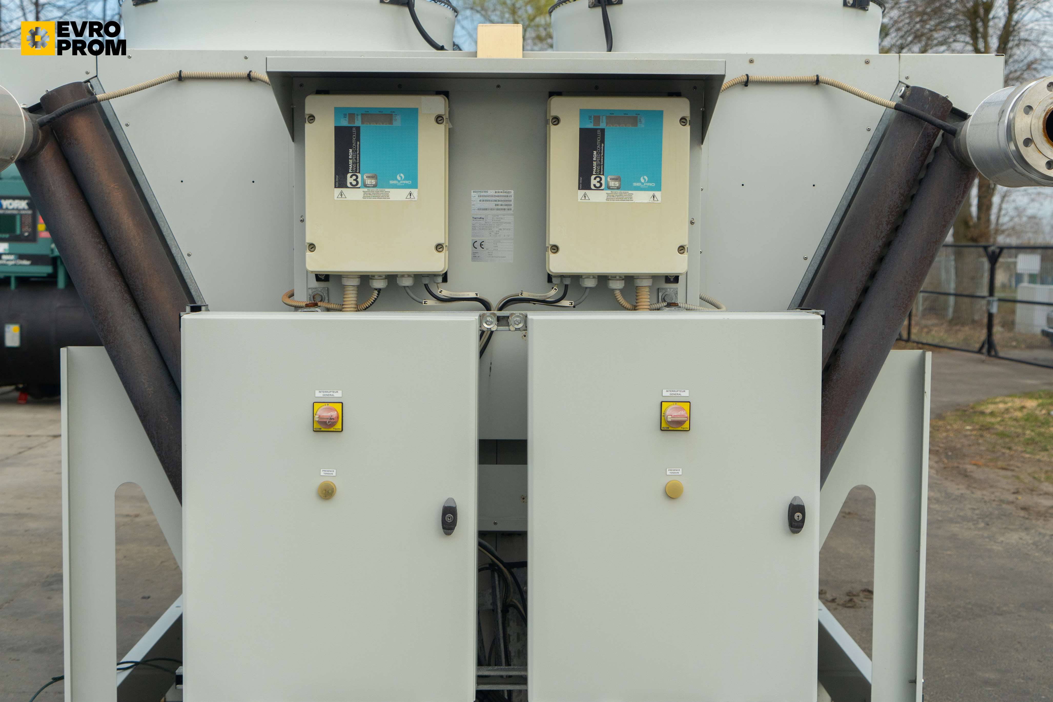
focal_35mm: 46
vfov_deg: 29.2
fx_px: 1345
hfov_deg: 42.7
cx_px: 526
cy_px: 351
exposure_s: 1/500
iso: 320
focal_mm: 46
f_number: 5.6
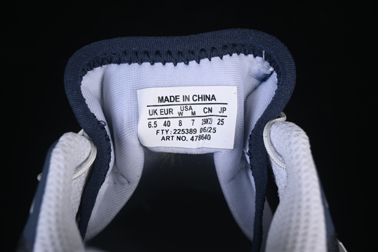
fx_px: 787
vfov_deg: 18.2
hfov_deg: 27.0
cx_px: 189
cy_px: 126
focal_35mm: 75
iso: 160
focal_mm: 50
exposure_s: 1/60
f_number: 8
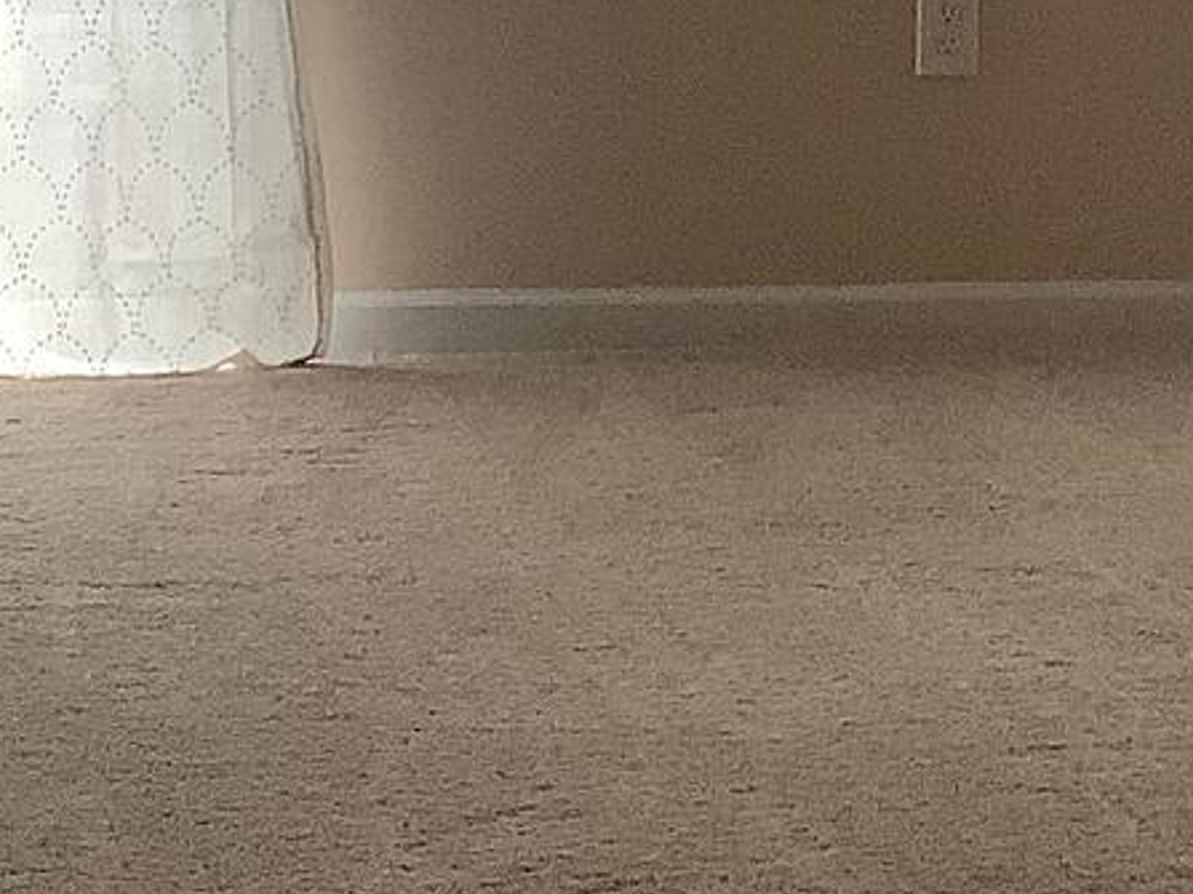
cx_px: 729
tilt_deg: -5.5
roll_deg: +0.8
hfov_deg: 13.9
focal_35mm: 142
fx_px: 4893
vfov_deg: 10.4
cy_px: 32
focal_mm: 3.3
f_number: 2.4
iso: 64
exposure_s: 1/100
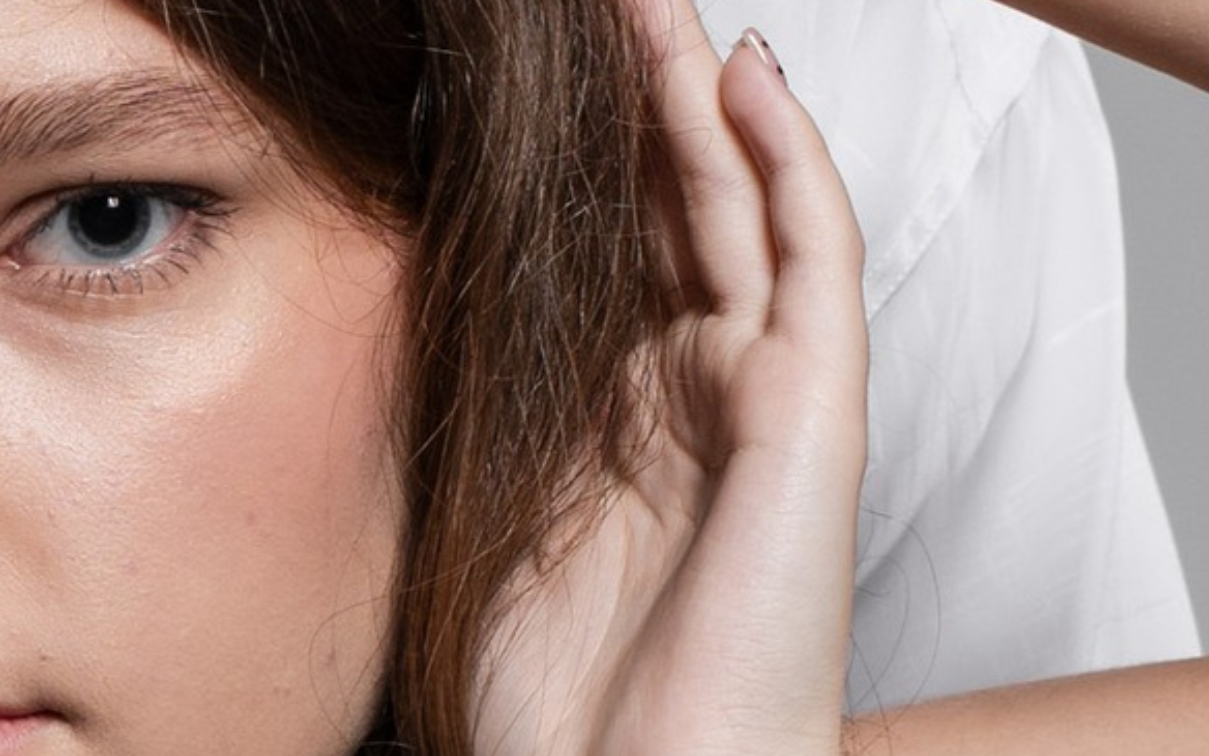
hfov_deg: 4.2
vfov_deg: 2.6
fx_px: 16573
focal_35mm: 503
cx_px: -282
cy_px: 953
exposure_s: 1/125
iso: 100
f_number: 8
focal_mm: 75
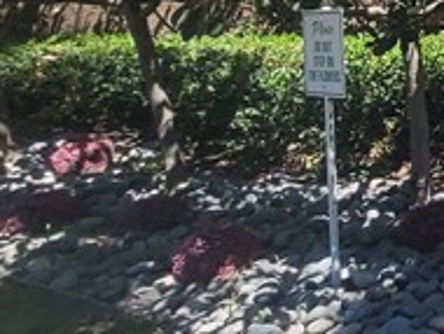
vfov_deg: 18.8
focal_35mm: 70
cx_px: 897
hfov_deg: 18.2
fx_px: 899
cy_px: -154
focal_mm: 2.2
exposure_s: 1/1102
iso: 50
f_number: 2.2
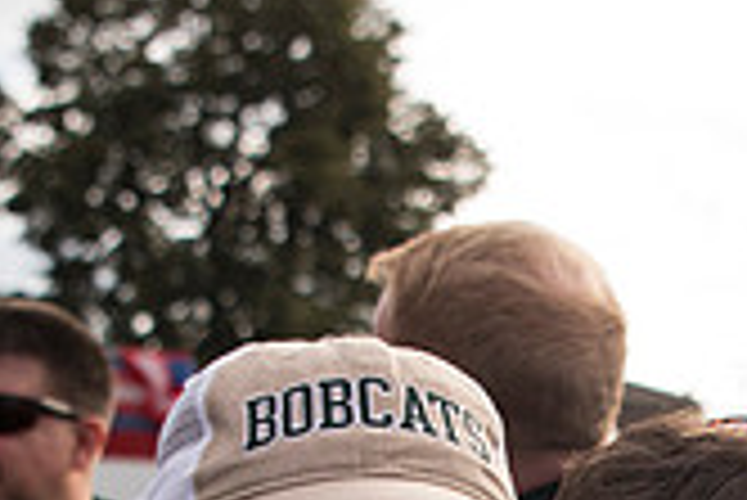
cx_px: 675
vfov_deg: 14.8
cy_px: 809
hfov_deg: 23.5
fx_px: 1744
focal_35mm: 84
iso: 250
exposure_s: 1/2000
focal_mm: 24
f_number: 2.8
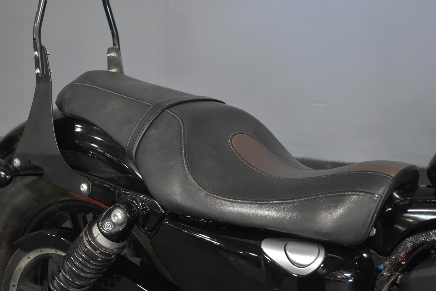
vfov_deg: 25.1
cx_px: 218
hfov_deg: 36.9
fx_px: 654
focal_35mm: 54
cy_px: 146
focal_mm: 36
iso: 1600
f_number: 5
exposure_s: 1/25
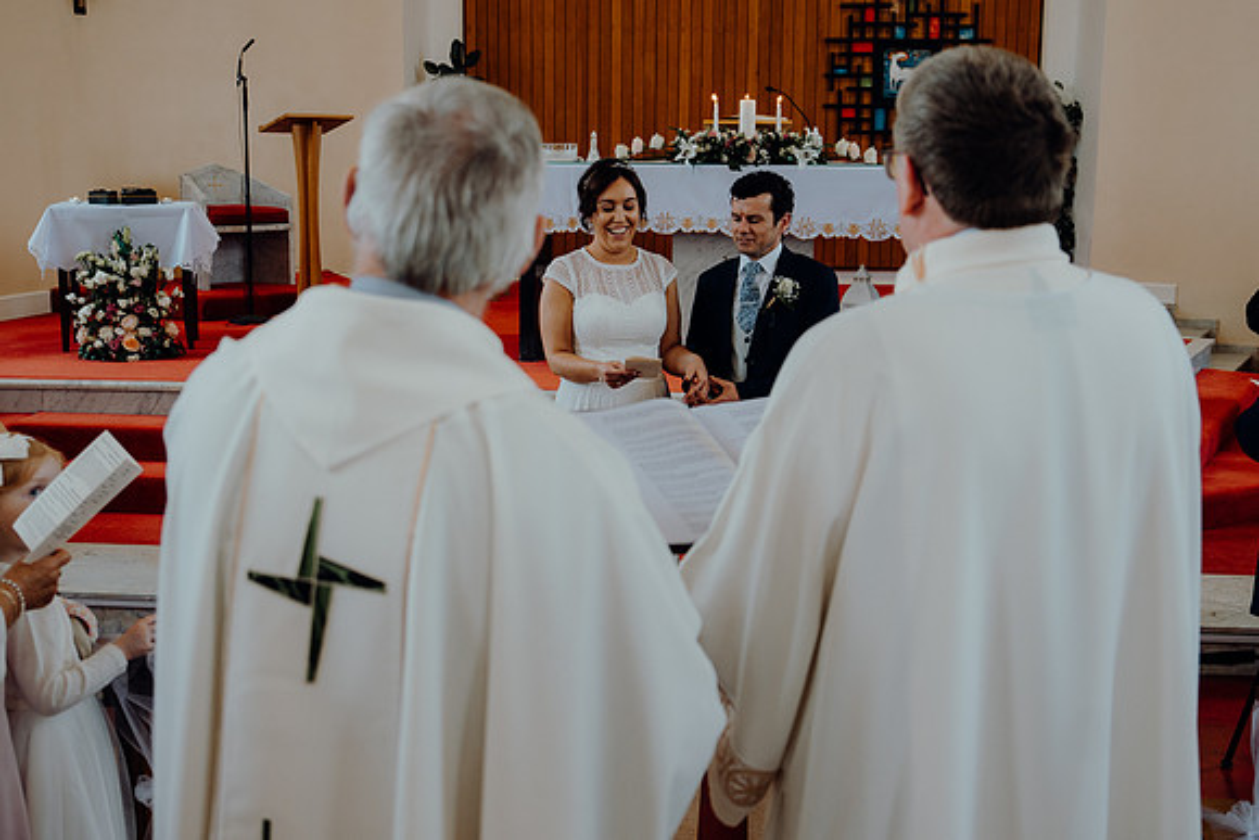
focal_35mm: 42
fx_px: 1469
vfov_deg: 31.9
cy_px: 420
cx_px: 630
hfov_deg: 46.4
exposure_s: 1/200
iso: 320
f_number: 2.8
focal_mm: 28
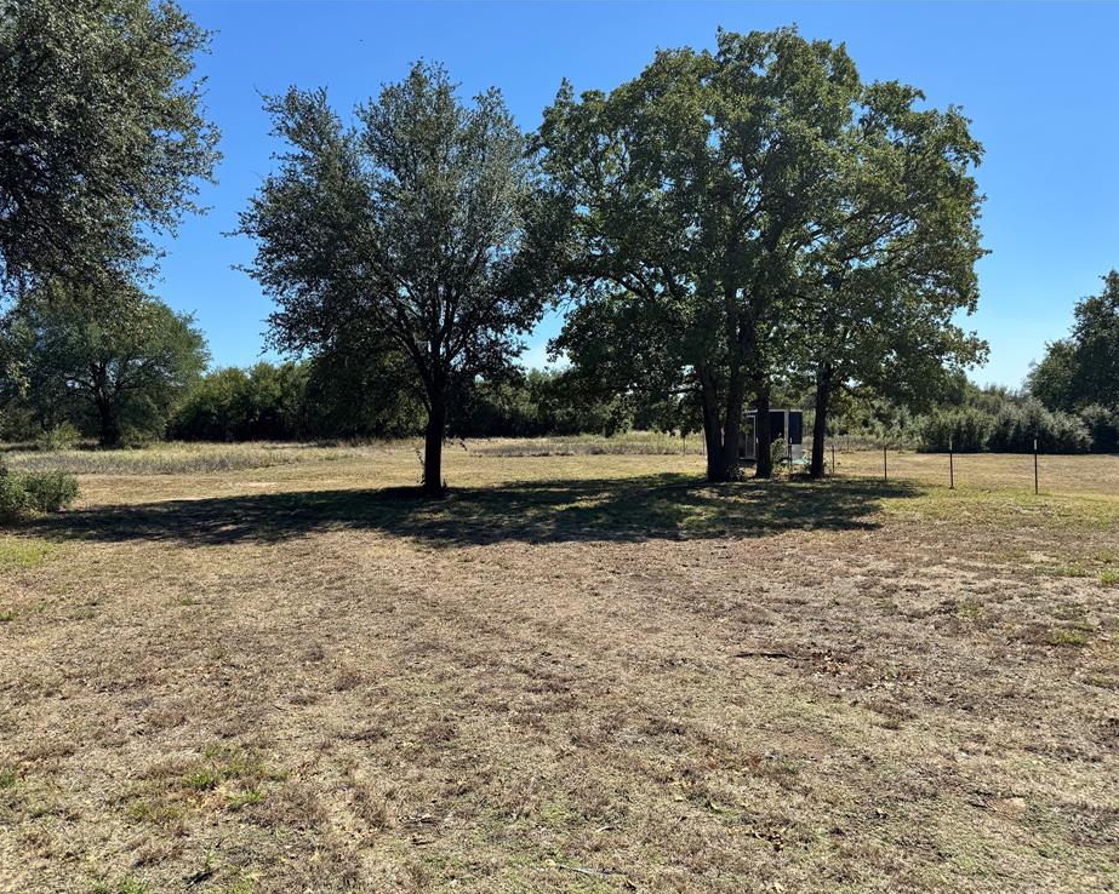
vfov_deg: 54.9
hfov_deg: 66.0
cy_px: 464
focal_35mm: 26
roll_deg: +0.9
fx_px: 861
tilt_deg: -3.9
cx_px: 550
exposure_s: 1/3413
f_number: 1.78
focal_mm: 6.76
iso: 80
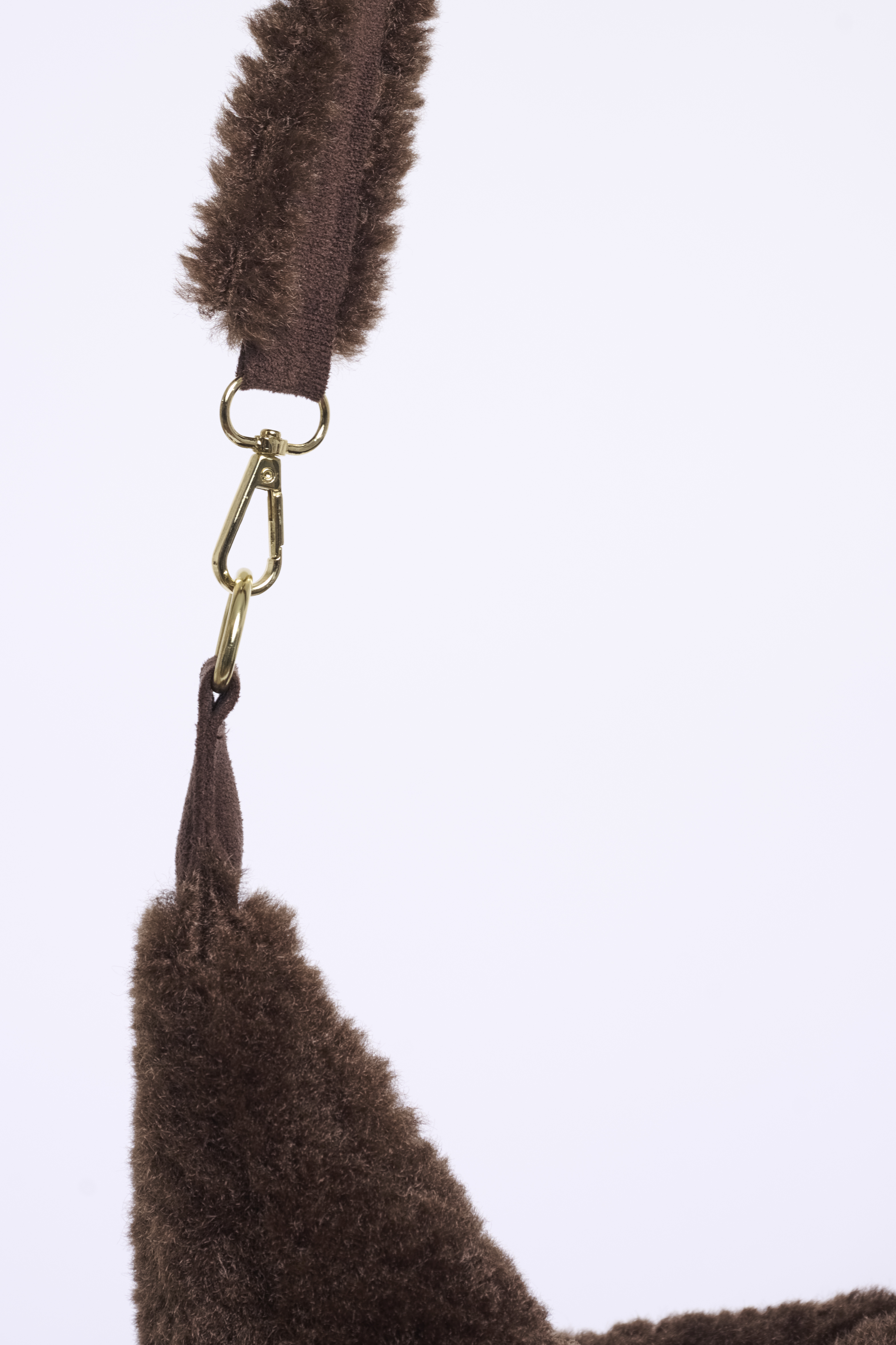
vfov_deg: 17.1
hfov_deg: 11.4
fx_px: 4480
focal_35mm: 120
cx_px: 448
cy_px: 672
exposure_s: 1/160
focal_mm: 120
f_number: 8
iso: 125
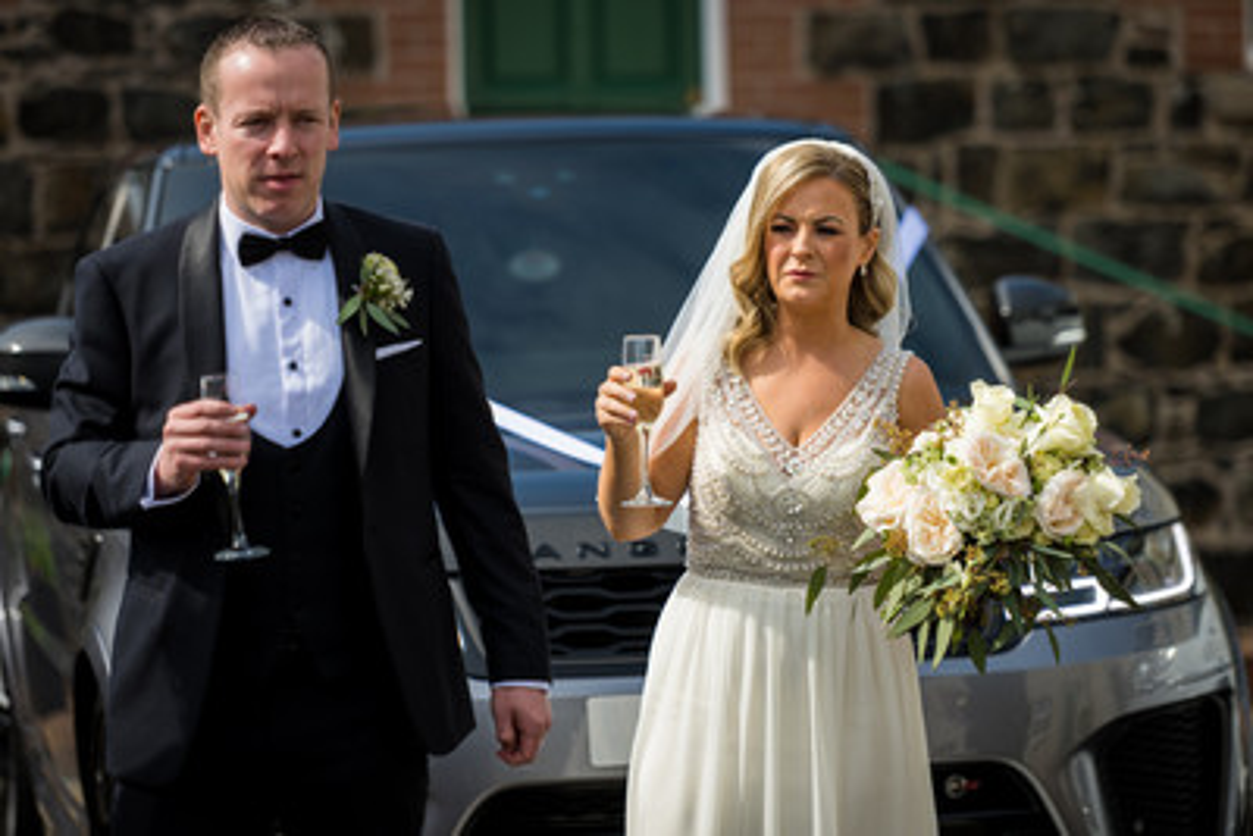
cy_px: 418
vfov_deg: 8.9
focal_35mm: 155
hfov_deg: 13.2
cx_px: 626
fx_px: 5397
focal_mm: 155
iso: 100
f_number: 2.8
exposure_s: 1/1250
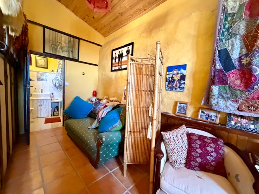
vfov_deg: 85.7
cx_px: 130
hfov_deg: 102.1
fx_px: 105
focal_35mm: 14
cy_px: 97
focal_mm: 2.22
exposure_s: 1/60
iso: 1000
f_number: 2.2
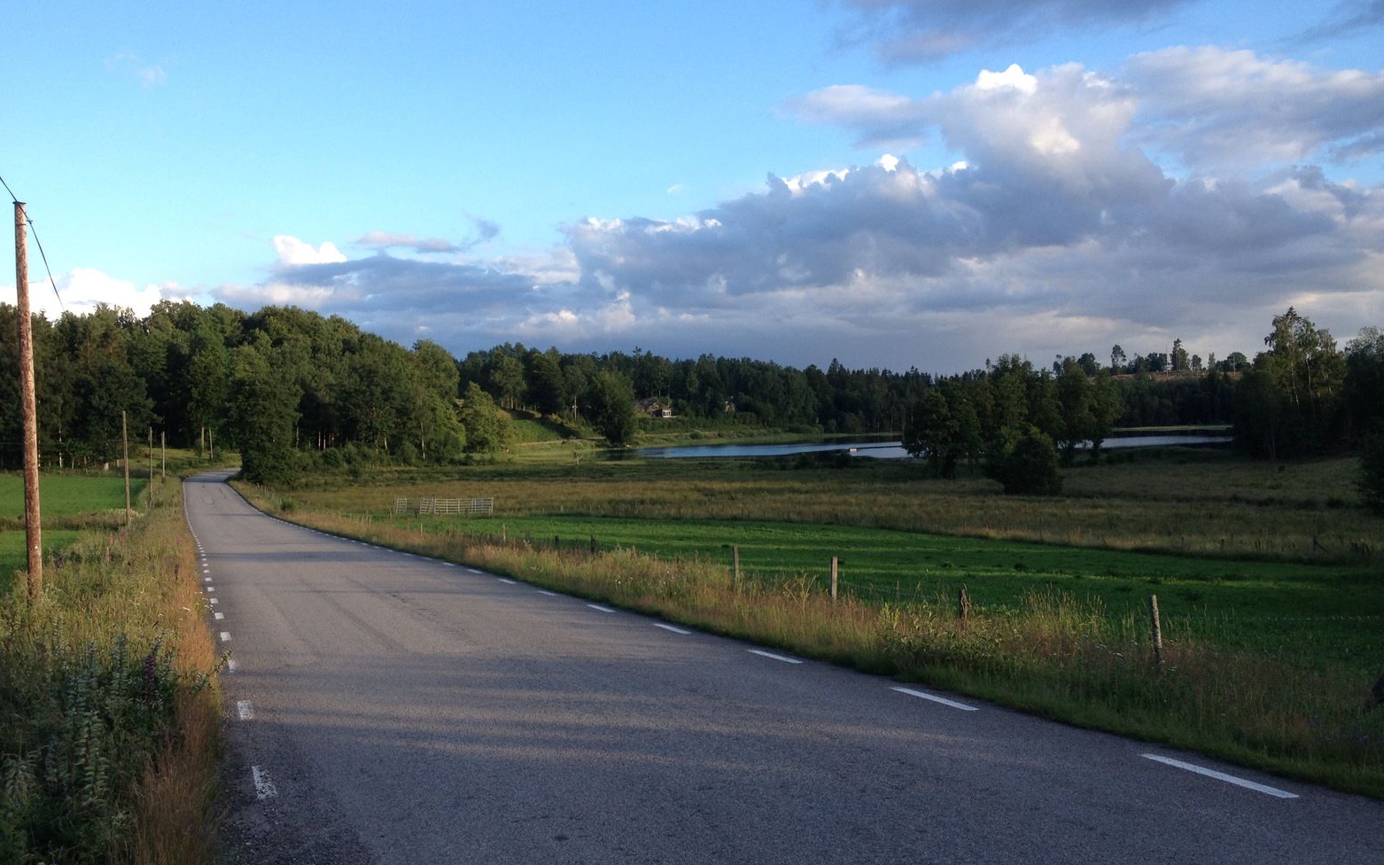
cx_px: 704
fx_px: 1433
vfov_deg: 33.6
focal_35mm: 38
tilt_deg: -3.0
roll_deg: +1.1
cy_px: 467
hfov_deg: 51.5
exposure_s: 1/389
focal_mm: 4.28
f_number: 2.4
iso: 50
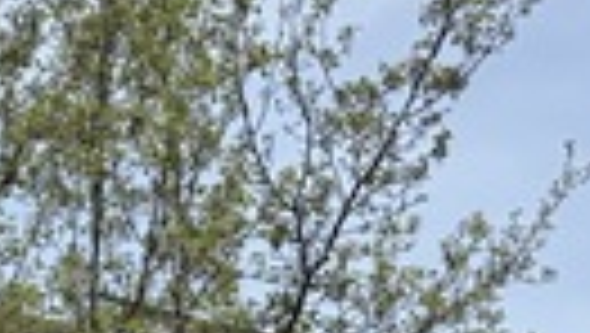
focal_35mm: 133
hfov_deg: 15.2
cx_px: -218
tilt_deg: +10.7
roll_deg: +1.0
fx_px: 2083
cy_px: 940
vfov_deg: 8.0
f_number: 1.78
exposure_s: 1/2232
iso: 100
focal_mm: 6.76
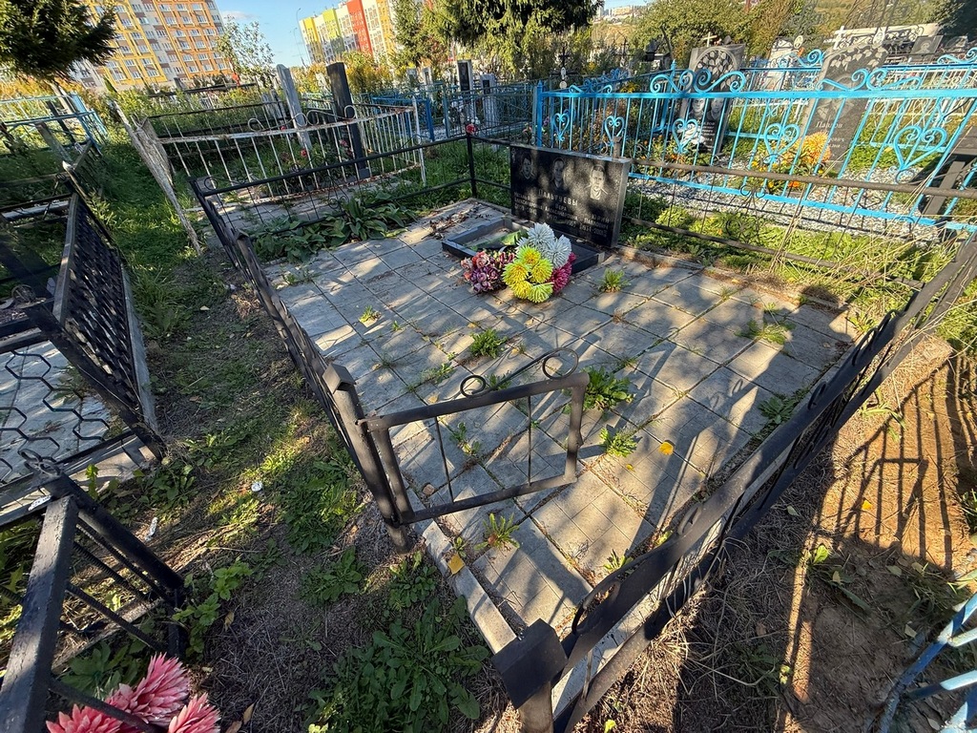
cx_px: 488
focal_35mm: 14
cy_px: 366
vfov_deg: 85.7
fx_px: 395
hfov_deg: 102.1
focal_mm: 2.22
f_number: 2.2
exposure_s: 1/261
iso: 50
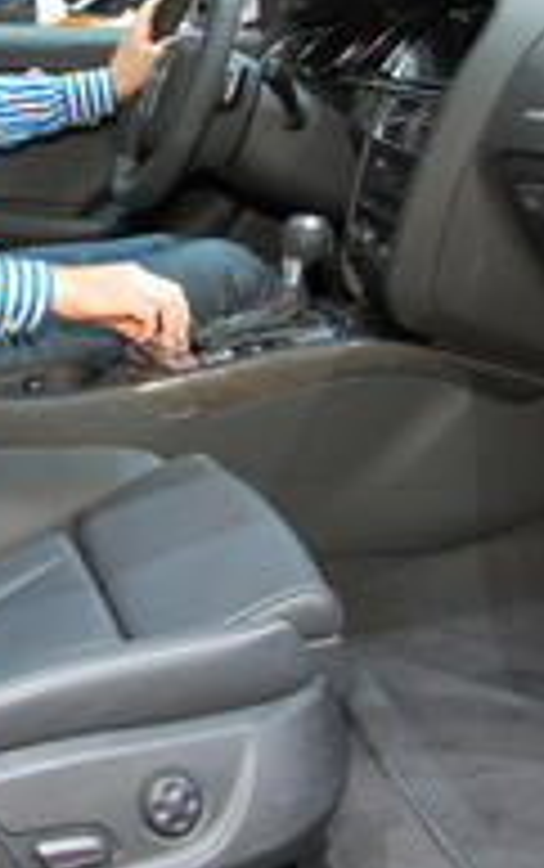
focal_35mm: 57
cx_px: 45
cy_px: 297
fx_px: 1349
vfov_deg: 35.3
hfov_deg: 22.2
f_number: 4
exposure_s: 1/60
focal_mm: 18
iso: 200
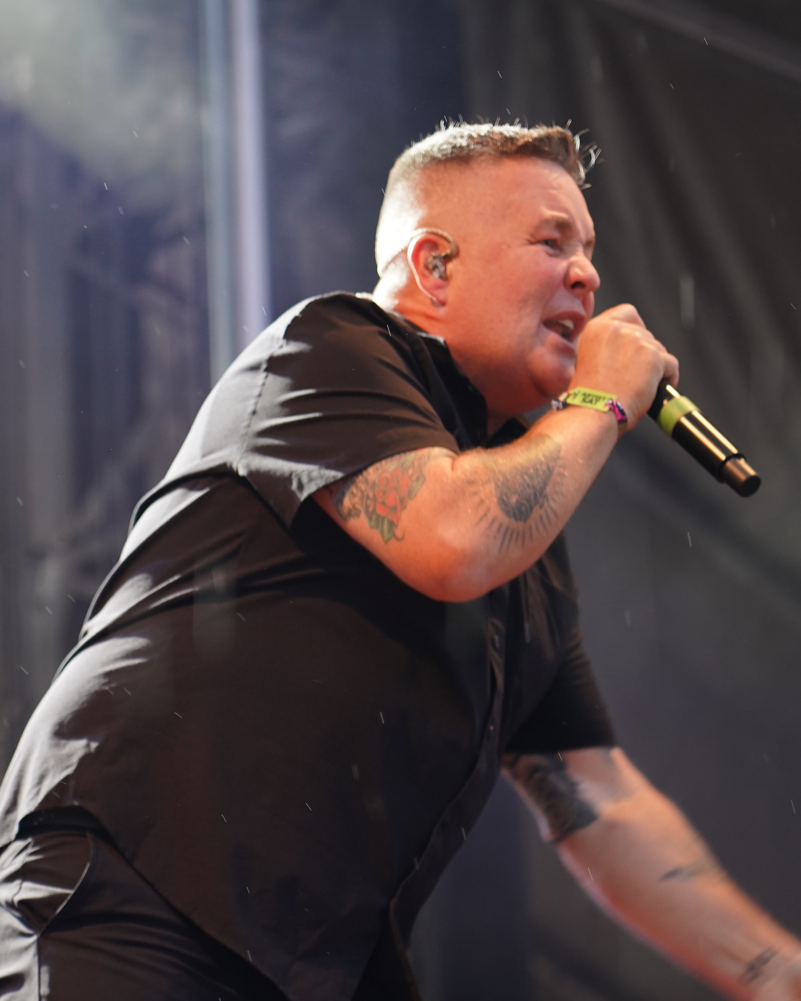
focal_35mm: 148
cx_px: 295
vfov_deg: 13.0
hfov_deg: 10.4
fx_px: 4386
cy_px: 501
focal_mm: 105
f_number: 4
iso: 1600
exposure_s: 1/160
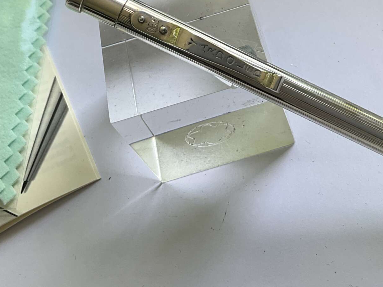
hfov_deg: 31.5
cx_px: 245
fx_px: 675
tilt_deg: -55.1
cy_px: 17
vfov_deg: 23.3
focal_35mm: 61
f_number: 1.8
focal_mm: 3
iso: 20
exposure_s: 1/122
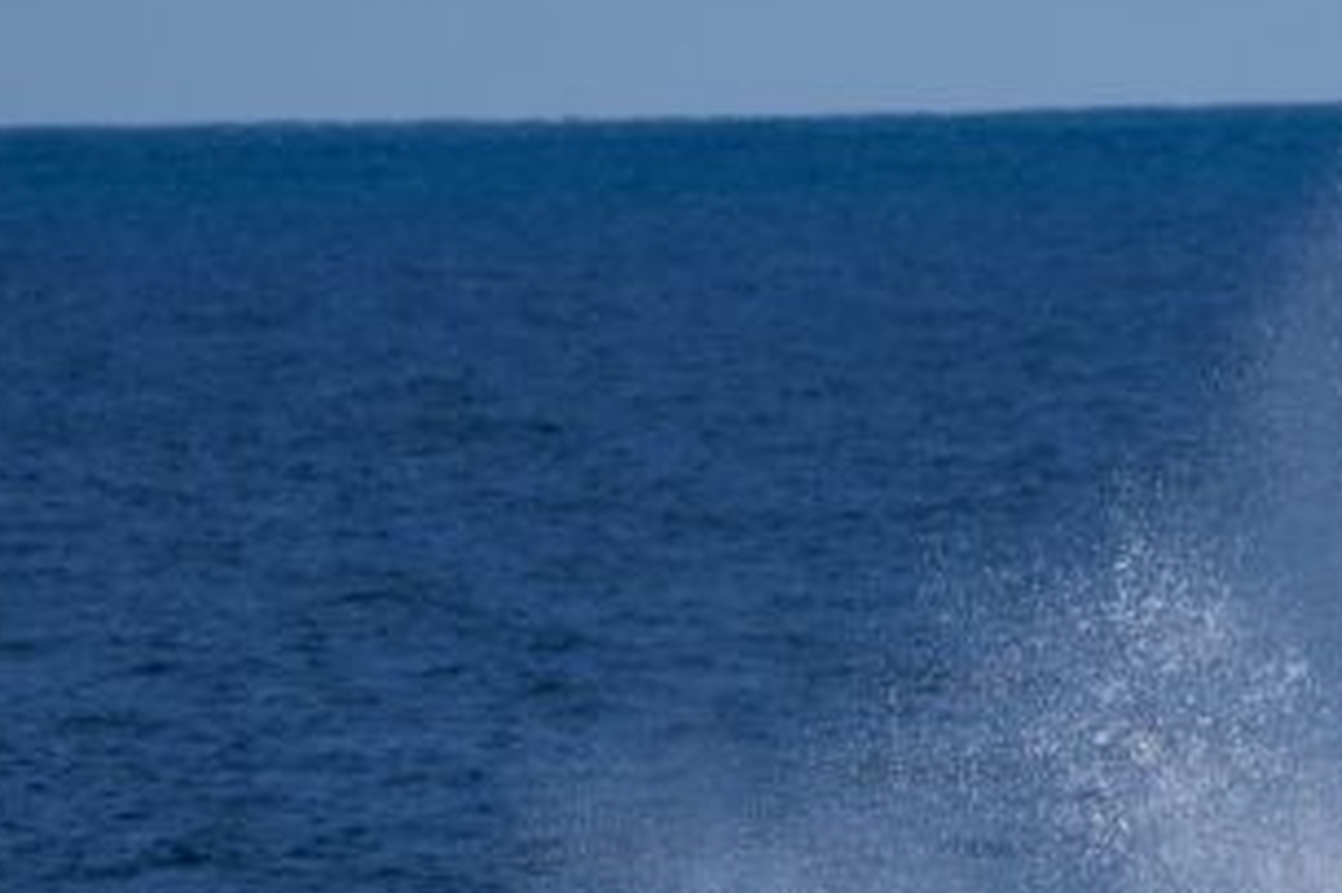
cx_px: 950
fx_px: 32189
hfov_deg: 2.4
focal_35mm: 864
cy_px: 970
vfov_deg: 1.6
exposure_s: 1/3200
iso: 640
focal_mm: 329
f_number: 8
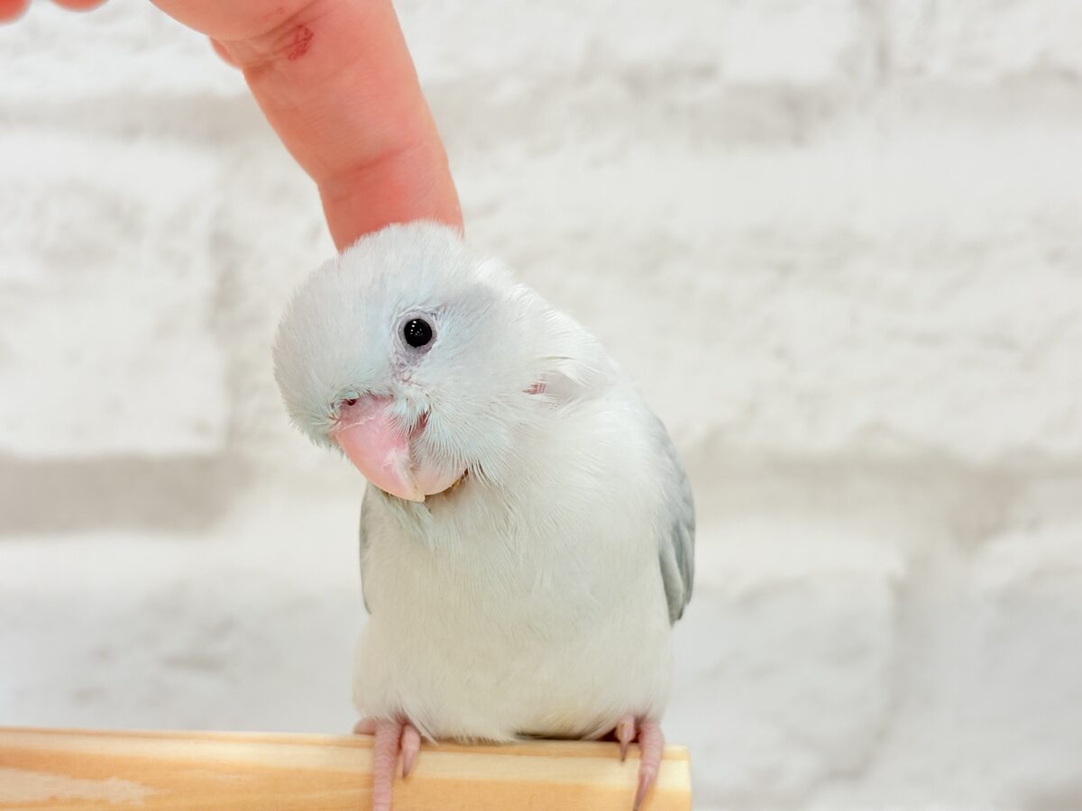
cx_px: 541
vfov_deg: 28.0
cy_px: 406
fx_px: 1625
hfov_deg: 36.8
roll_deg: +0.8
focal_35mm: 52
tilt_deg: -5.8
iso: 32
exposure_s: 1/50
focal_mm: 5.96
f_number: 1.6
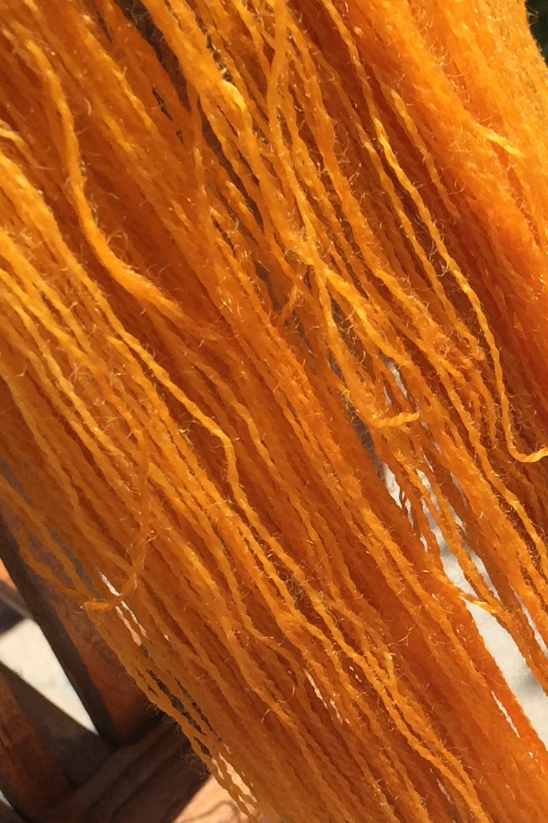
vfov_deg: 22.6
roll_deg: +29.9
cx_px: 527
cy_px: 741
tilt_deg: -44.5
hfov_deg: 15.3
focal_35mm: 88
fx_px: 2009
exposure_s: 1/1464
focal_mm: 4.15
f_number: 2.2
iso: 32
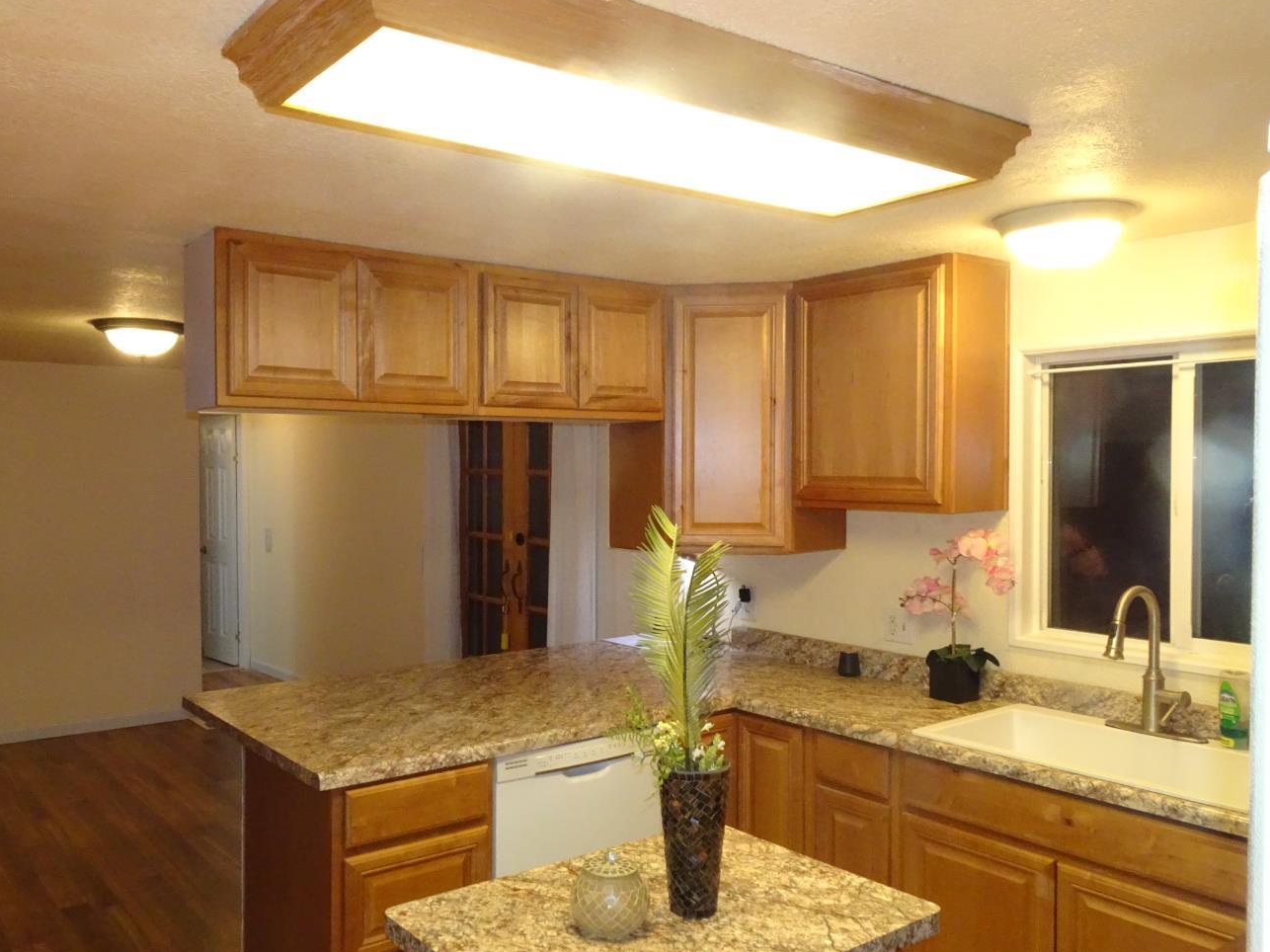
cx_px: 581
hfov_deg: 63.3
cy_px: 493
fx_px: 1027
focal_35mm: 28
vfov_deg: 49.7
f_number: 3.5
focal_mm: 4.1
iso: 640
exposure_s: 1/30
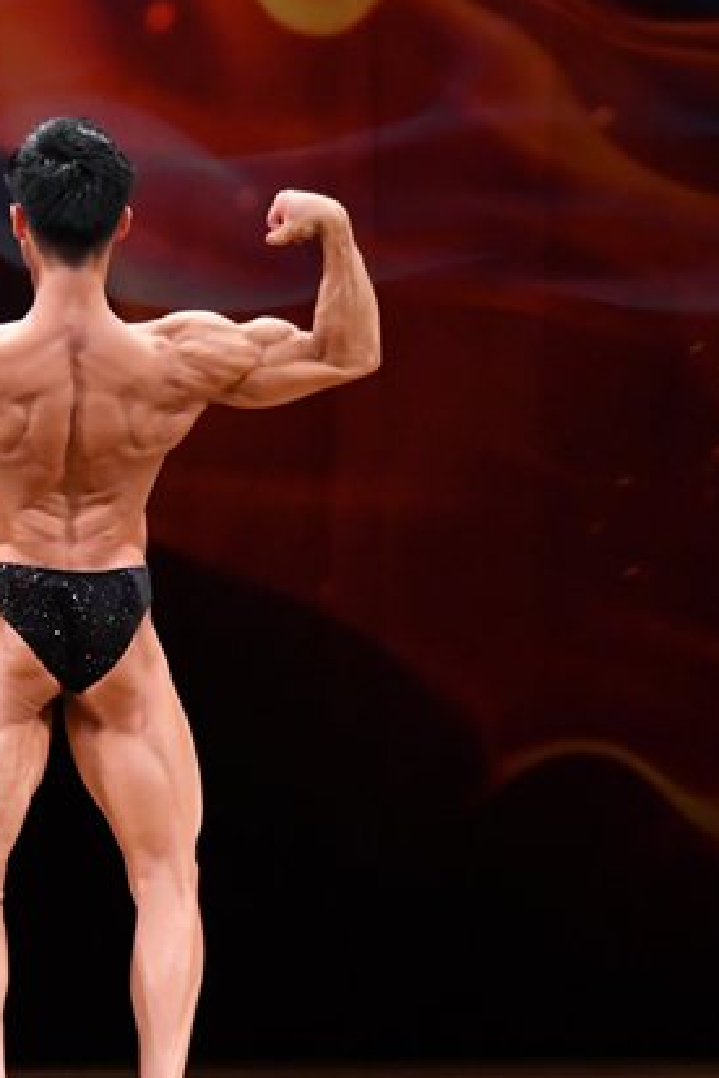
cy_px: 622
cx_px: 53
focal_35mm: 406
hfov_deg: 3.4
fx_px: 12162
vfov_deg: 5.1
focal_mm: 145
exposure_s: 1/400
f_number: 5.6
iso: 4000
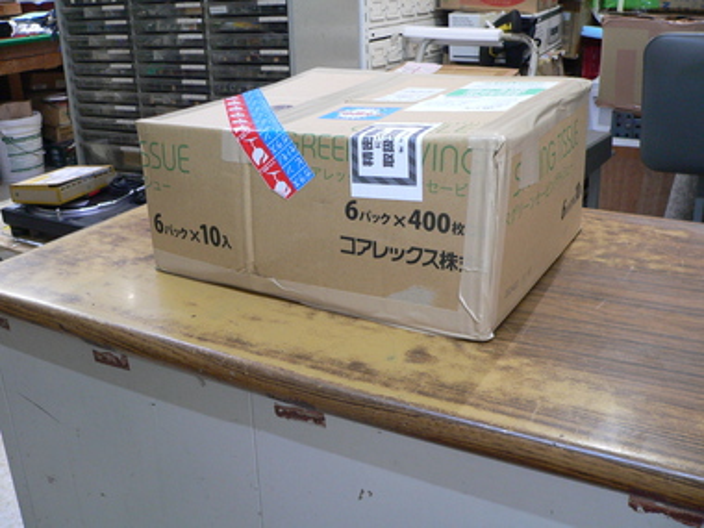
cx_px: 352
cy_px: 264
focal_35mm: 36
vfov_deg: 39.7
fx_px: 732
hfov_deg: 51.4
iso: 200
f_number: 2.8
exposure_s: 1/13
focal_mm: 6
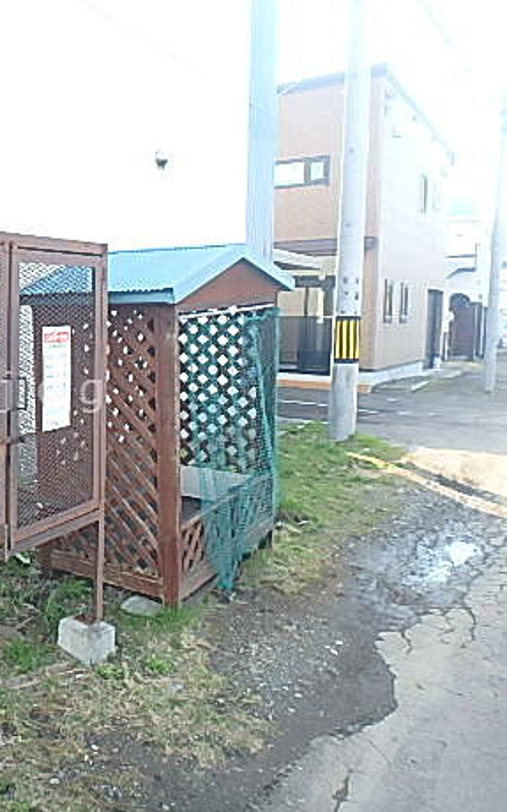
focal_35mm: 31
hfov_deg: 36.2
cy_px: 392
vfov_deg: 61.2
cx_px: -9
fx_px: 686
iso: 125
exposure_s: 1/125
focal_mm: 3.7
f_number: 3.5
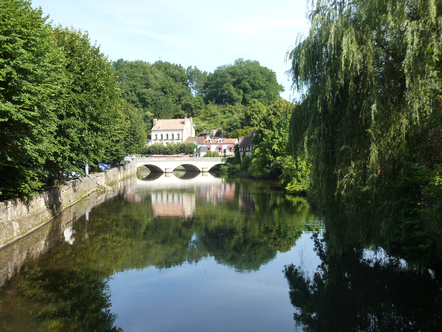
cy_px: 166
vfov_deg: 38.7
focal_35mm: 37
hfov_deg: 50.1
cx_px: 221
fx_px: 472
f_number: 4
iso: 125
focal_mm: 6.1
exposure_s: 1/250
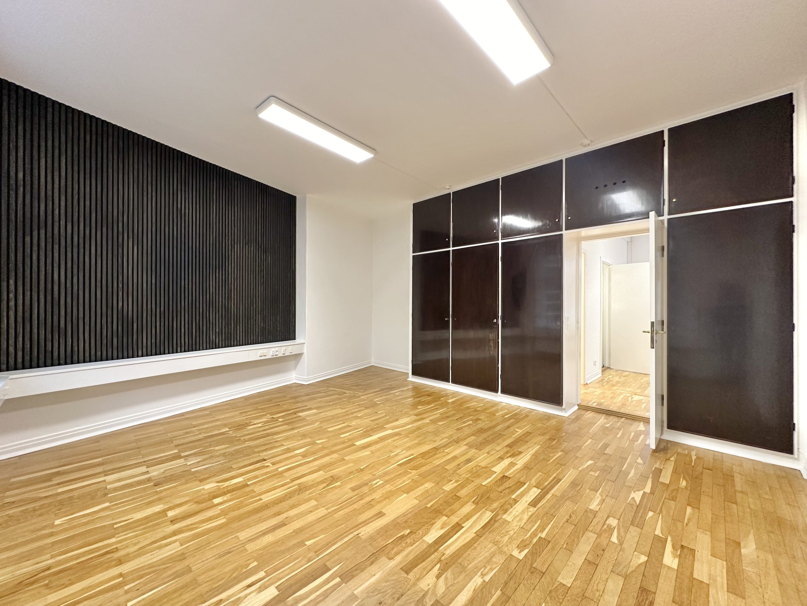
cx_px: 404
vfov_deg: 85.7
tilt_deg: +0.6
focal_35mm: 14
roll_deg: -0.5
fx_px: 326
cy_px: 303
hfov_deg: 102.1
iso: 200
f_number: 2.2
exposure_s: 1/50
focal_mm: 2.22
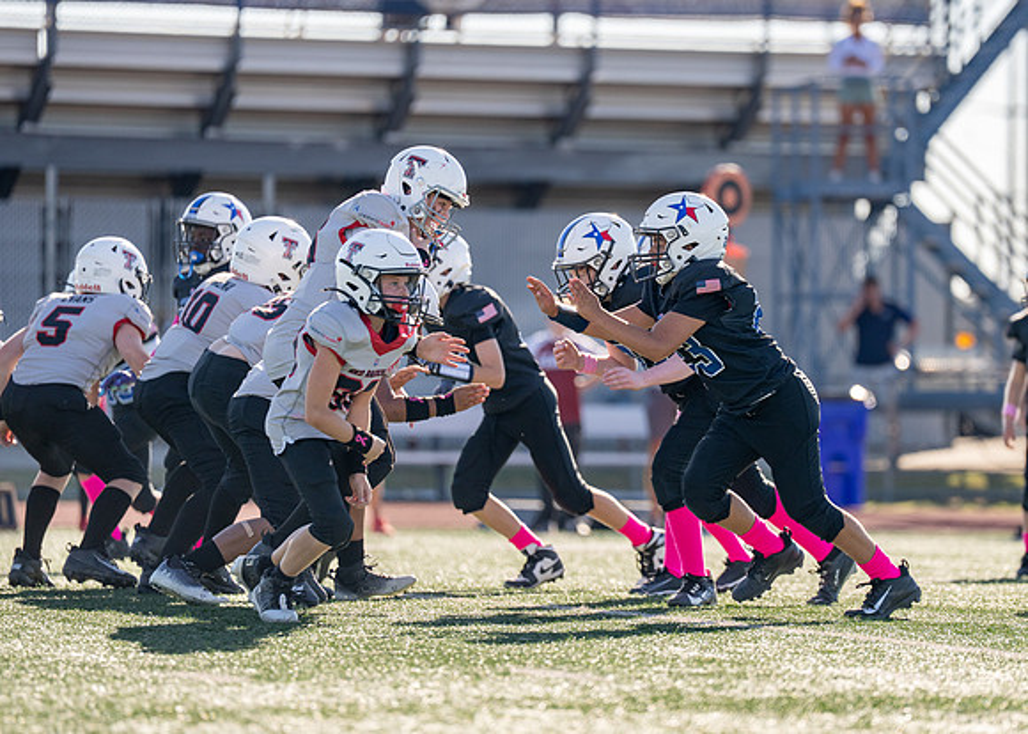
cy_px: 343
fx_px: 7893
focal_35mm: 270
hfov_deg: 7.4
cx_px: 680
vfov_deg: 5.3
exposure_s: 1/2500
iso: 160
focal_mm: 200
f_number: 2.8
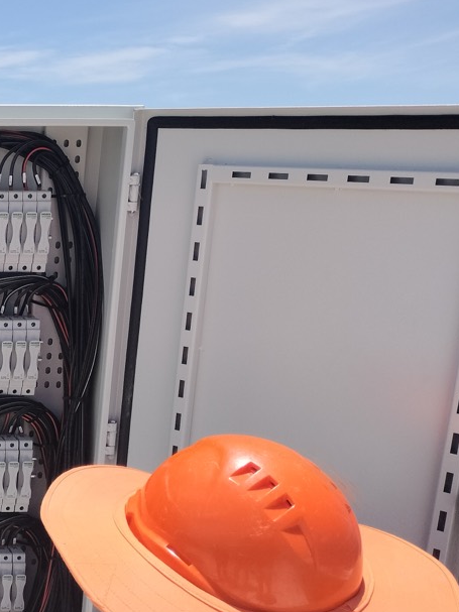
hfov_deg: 20.6
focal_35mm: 60
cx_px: -243
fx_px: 1061
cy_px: 394
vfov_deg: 32.0
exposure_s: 1/1802
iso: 100
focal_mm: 4.71
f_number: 1.7
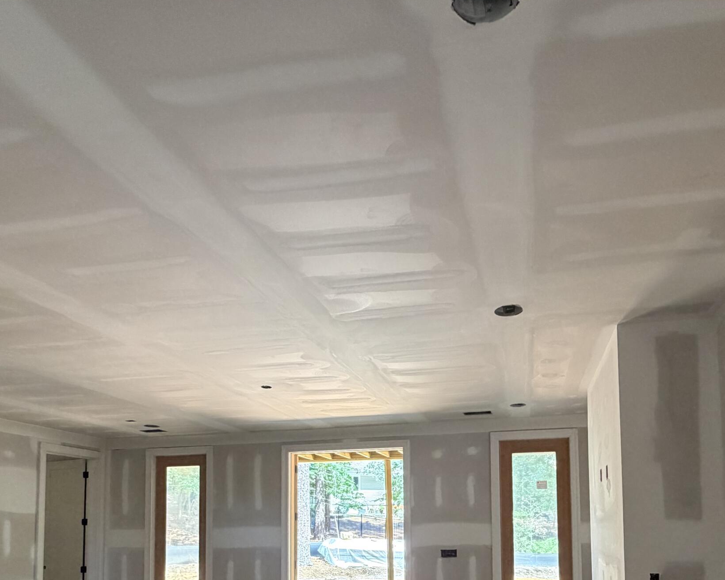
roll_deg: +0.6
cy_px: 492
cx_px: 423
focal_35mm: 25
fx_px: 536
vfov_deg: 51.9
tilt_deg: +2.6
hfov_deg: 67.6
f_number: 2.2
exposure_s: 1/117
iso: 320
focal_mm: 2.22
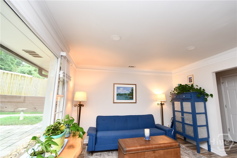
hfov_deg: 100.4
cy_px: 79
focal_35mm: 15
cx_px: 118
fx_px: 99
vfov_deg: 77.3
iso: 360
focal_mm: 10
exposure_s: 1/60
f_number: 4
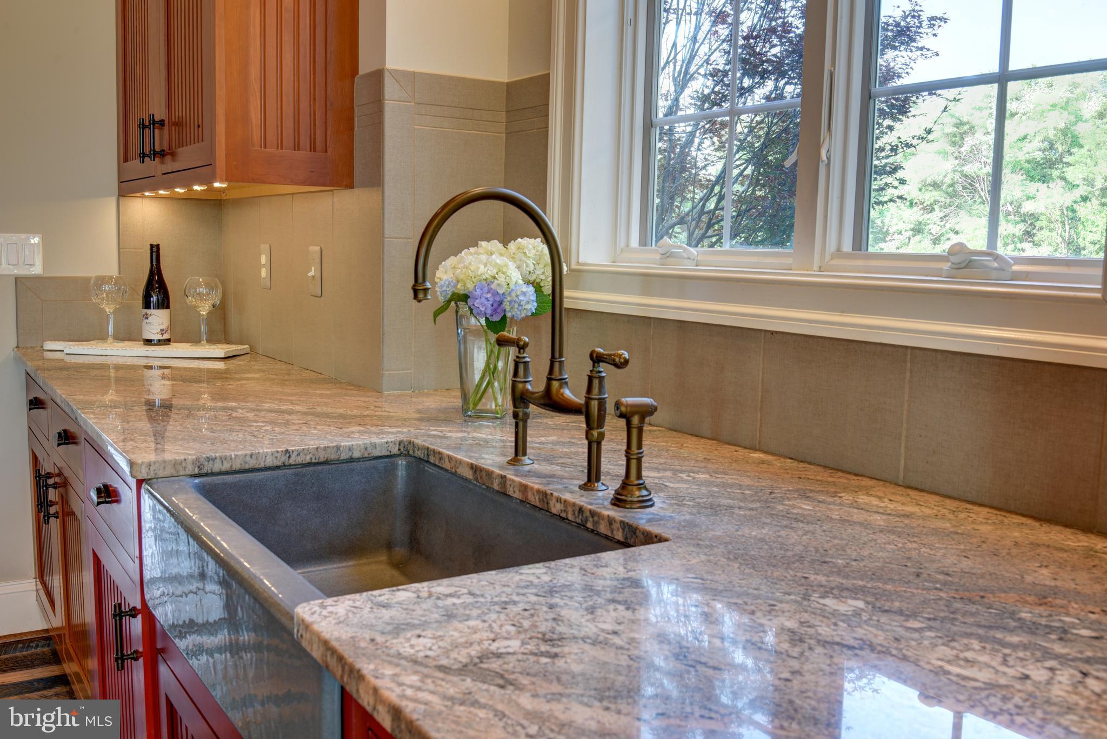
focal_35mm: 32
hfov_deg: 58.7
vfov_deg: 41.1
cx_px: 554
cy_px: 370
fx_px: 984
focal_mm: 32
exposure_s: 1/6
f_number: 11
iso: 200
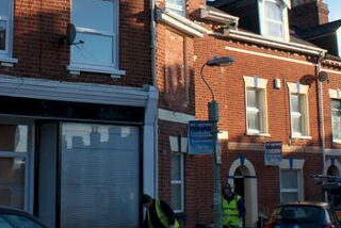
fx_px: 559
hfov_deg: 33.3
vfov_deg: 22.9
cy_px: 69
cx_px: 91
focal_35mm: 59
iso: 100
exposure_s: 1/80
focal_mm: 18
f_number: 9
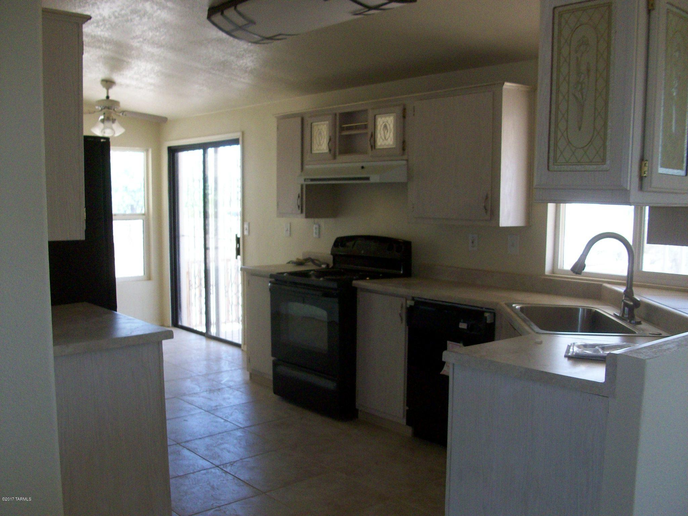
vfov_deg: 41.8
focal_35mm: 34
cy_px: 258
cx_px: 344
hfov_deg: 54.0
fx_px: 676
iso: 160
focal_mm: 5.7
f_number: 2.8
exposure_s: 1/146
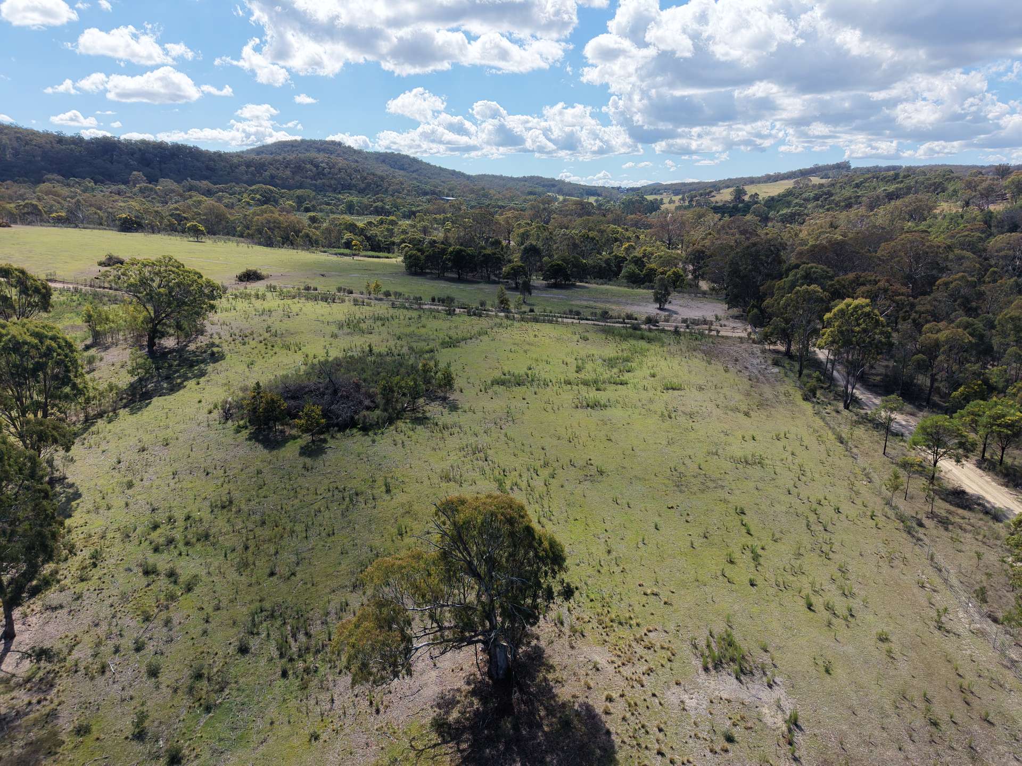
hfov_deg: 71.6
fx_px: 709
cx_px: 511
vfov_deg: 56.8
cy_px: 383
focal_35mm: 24
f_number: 1.8
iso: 400
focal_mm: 8.67
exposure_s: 1/6000
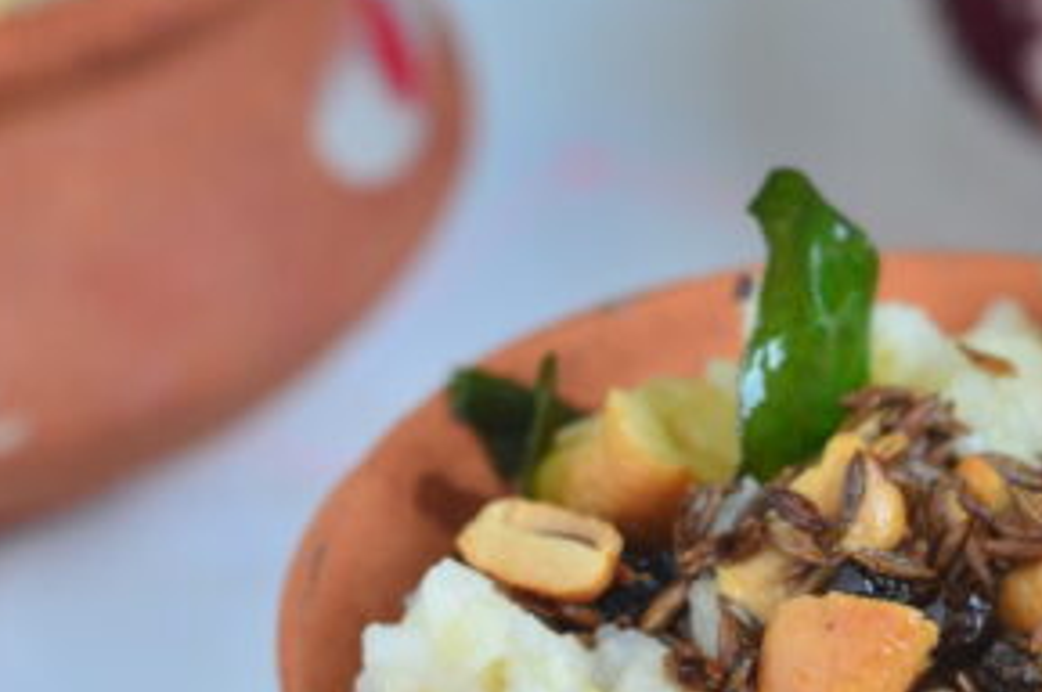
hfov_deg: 10.3
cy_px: 834
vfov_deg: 6.8
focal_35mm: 199
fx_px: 5753
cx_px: 880
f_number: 4.5
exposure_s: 1/25
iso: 320
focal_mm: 50
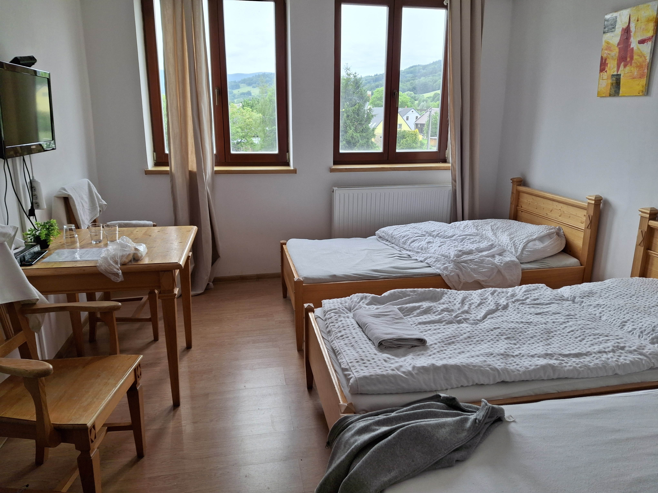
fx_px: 475
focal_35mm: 25
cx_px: 329
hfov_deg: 69.4
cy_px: 246
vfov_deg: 54.9
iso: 32
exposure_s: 1/100
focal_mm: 4.69
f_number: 1.8
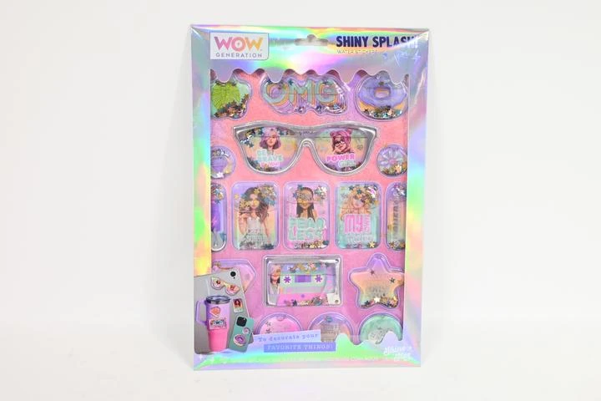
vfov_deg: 29.9
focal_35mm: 45
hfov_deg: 43.6
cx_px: 300
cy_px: 200
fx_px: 751
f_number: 4.8
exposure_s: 1/125
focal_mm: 30
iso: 640
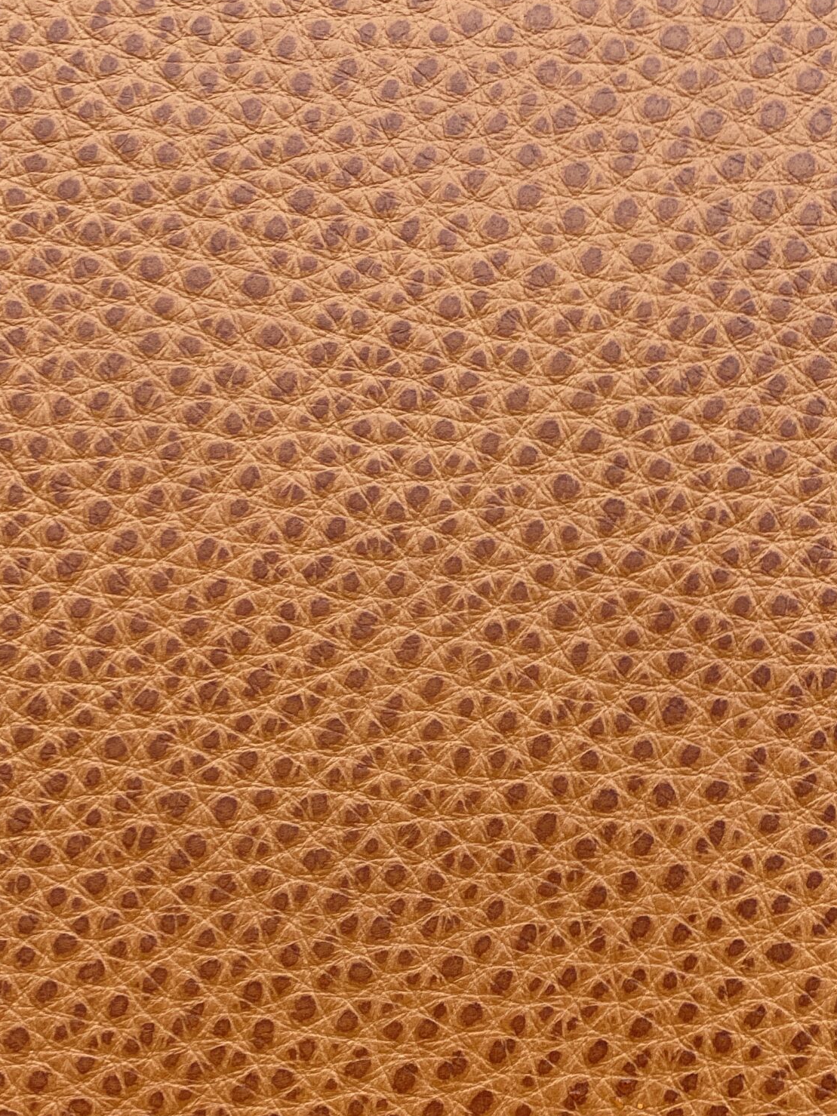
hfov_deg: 16.4
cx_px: 565
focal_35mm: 90
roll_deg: -1.5
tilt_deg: -23.2
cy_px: 595
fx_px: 2902
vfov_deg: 21.8
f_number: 2
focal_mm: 6
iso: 50
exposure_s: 1/122
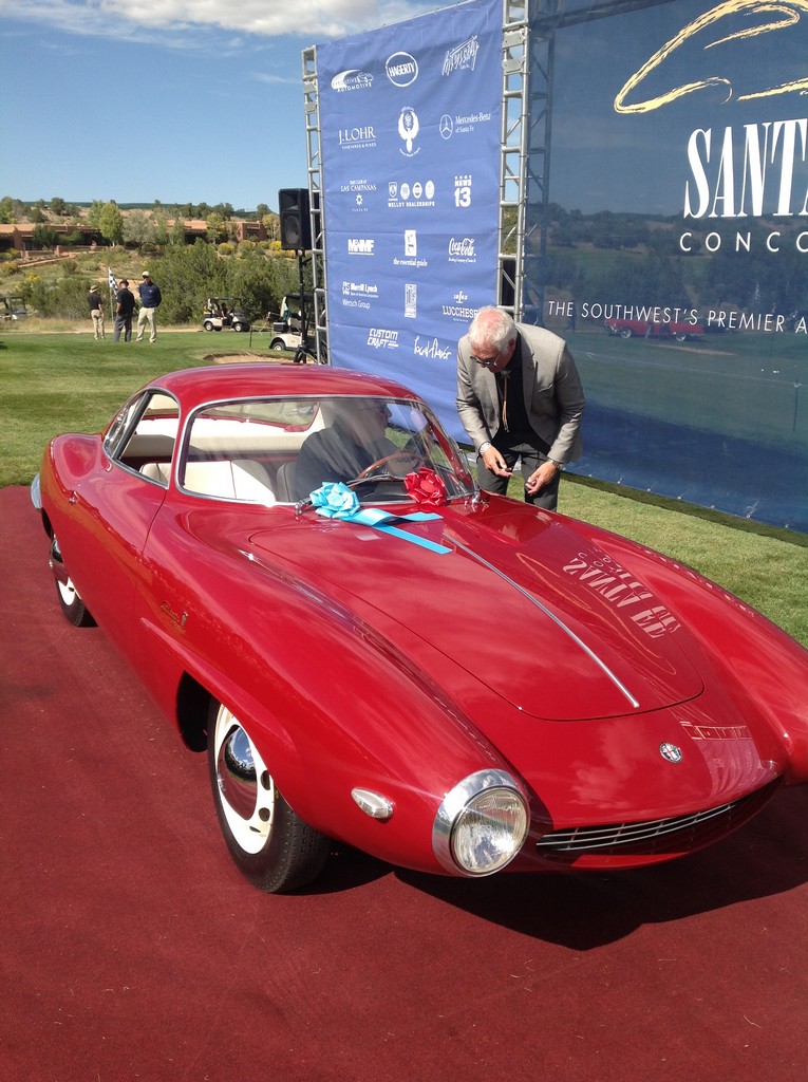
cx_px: 404
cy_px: 541
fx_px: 1092
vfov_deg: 52.7
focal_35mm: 35
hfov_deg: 40.6
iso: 50
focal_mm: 4.28
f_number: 2.4
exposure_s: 1/1592
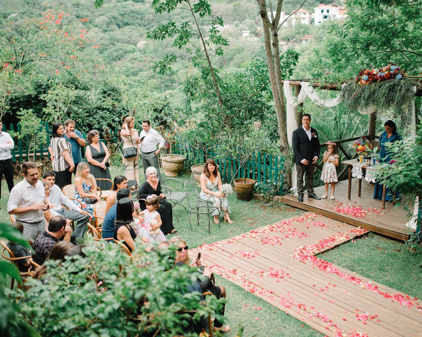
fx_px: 500
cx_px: 253
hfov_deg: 45.6
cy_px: 167
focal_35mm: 40
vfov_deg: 37.3
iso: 400
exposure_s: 1/2500
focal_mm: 35
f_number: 1.8
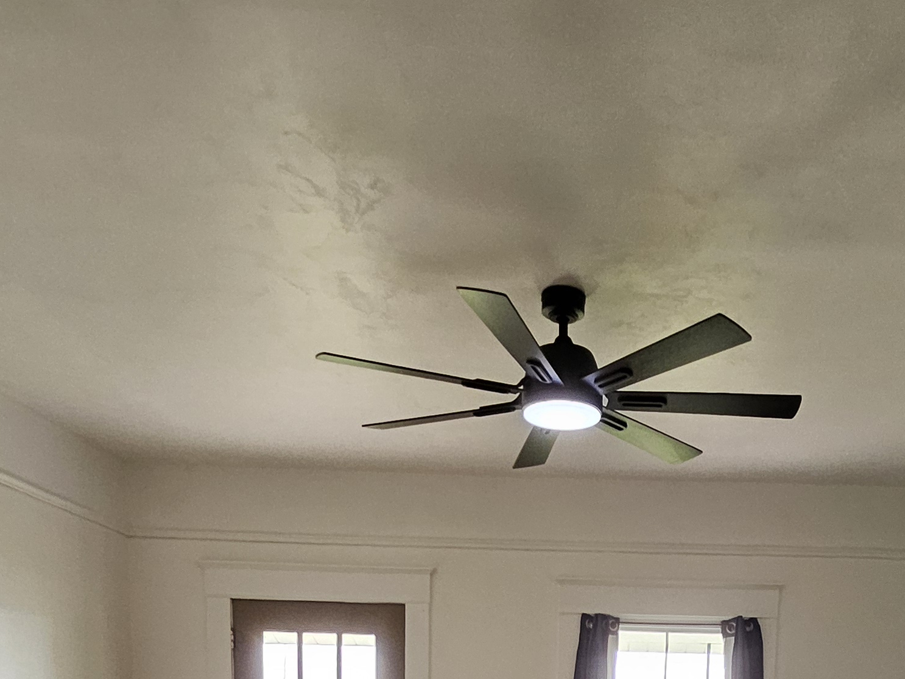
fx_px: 915
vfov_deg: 31.9
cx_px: 610
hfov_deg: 51.6
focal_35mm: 35
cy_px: 864
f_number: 2.2
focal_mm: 1.74
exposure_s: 1/60
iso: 125
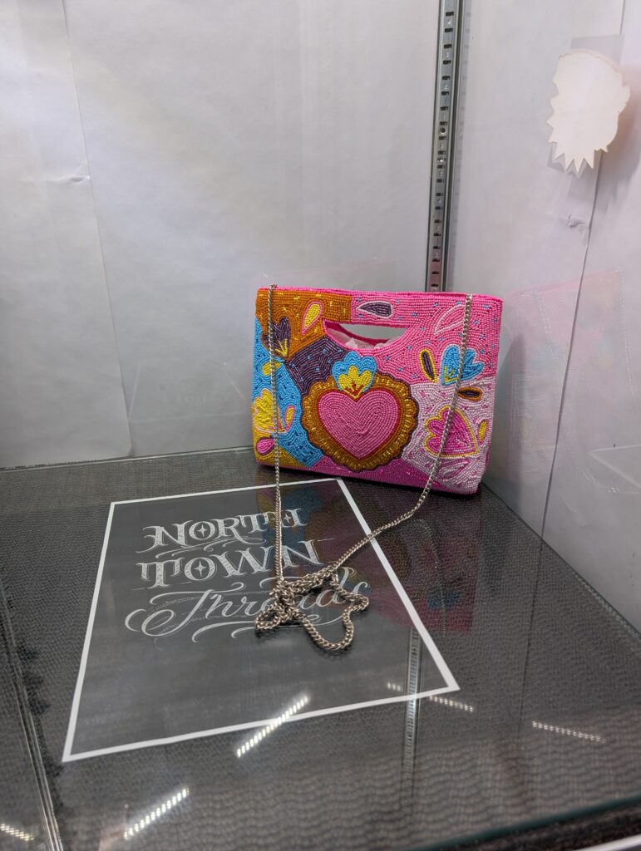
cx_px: 320
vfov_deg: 71.5
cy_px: 426
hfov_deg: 56.9
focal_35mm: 24
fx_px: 591
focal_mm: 6.9
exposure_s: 1/40
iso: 23
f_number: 1.68
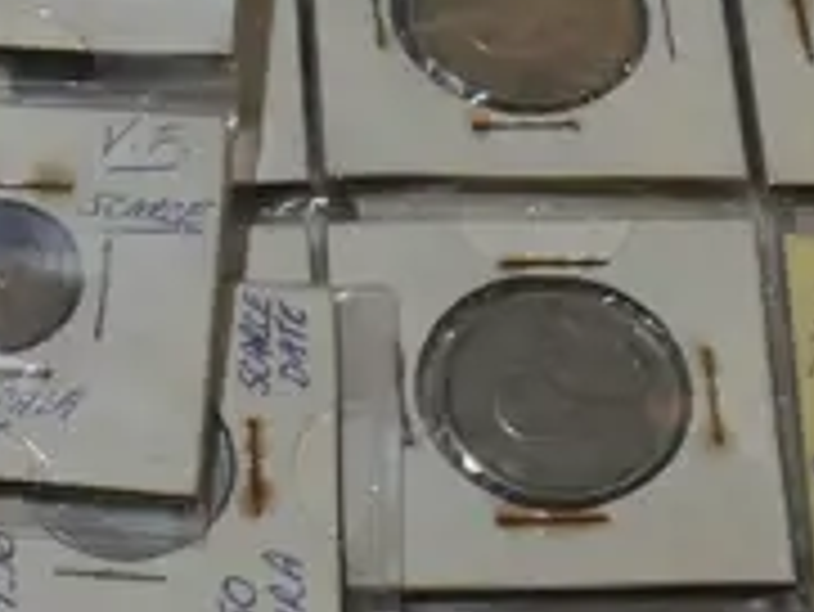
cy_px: 596
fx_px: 3718
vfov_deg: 9.3
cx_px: -391
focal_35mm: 158
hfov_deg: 12.0
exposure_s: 1/125
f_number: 5.6
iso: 200
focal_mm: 14
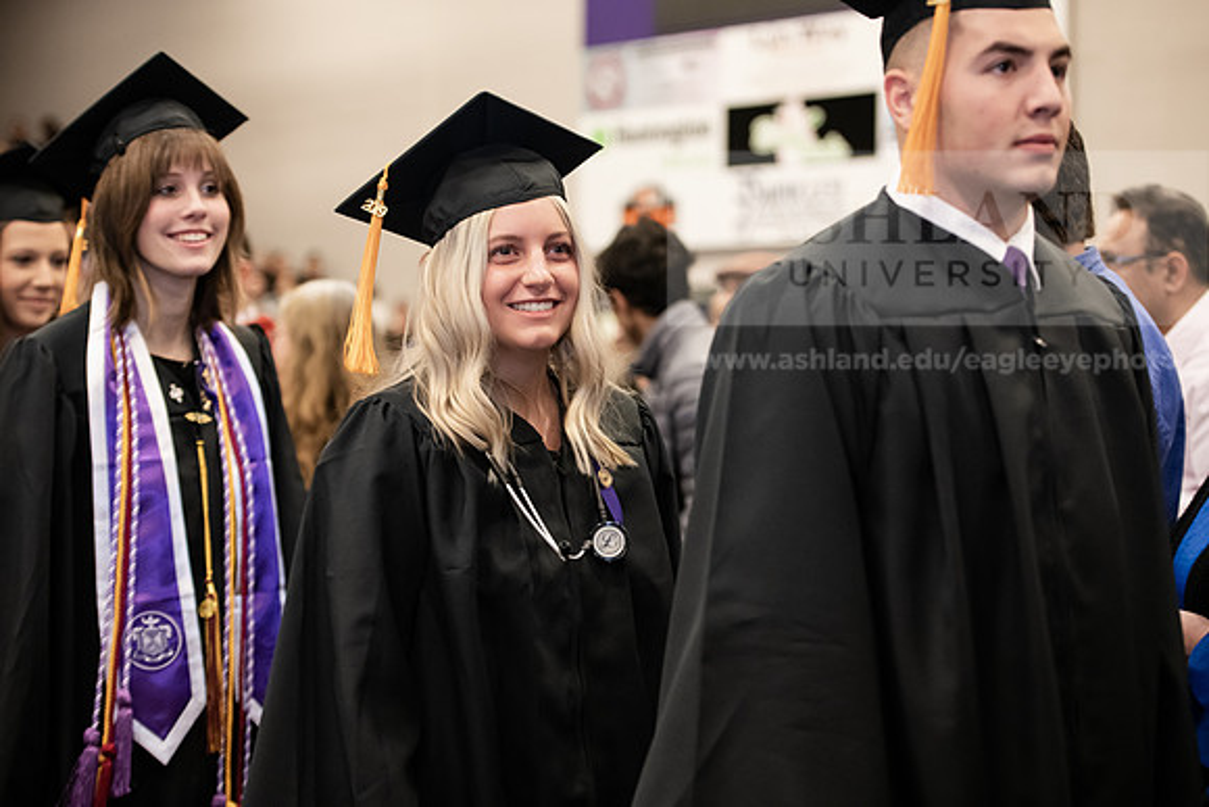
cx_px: 604
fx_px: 2519
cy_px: 404
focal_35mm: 75
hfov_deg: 27.0
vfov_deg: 18.2
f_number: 3.2
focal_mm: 75
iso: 2000
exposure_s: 1/200
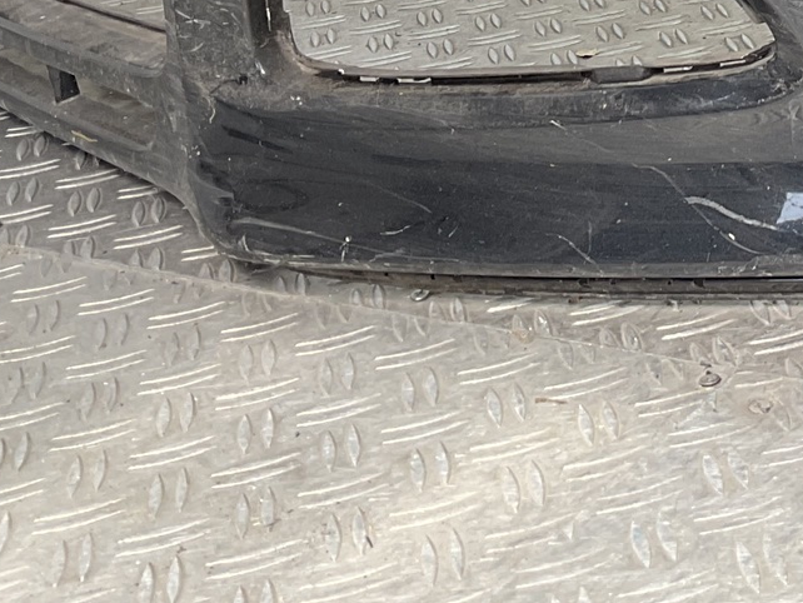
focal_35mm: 91
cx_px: 962
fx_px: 2112
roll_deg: +4.8
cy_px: -253
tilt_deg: -13.3
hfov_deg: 20.2
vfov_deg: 15.2
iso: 16
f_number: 1.8
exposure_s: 1/141
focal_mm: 3
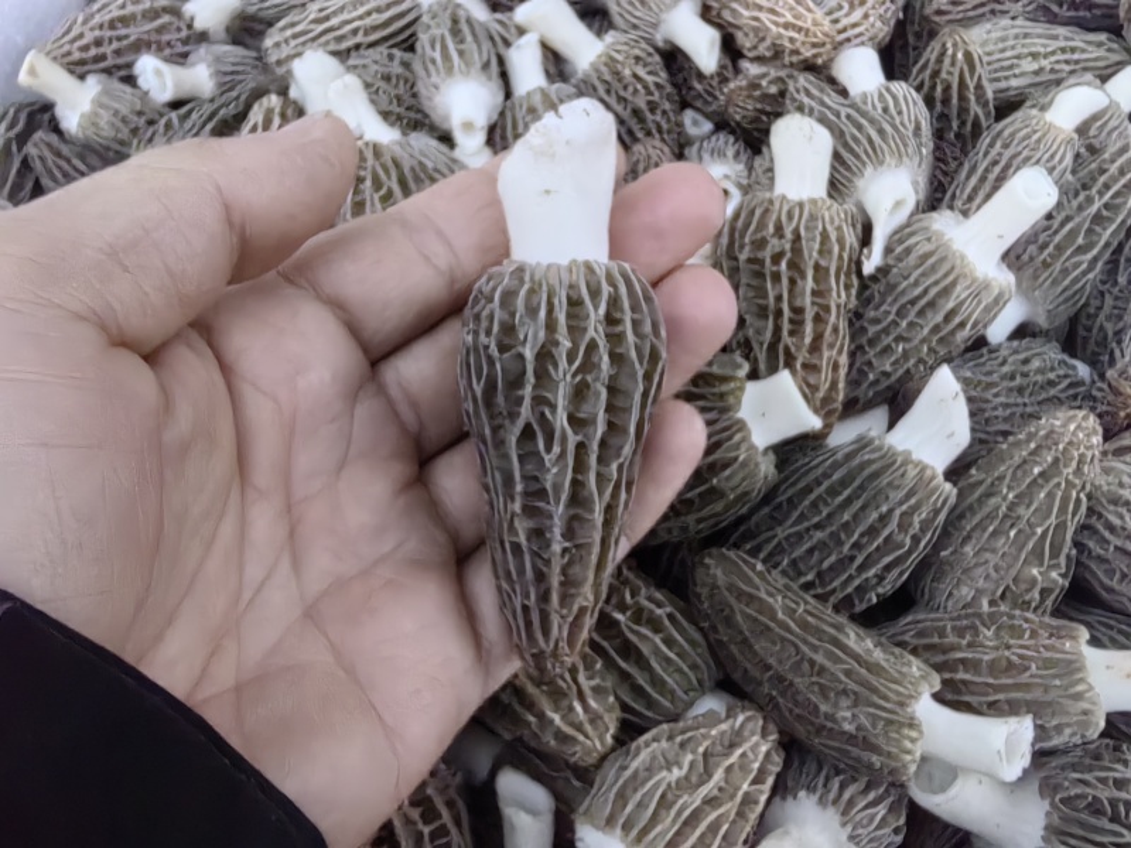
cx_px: 566
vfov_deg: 51.4
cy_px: 424
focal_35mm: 27
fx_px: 882
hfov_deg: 65.3
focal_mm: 1.68
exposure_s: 1/25
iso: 320
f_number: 2.2
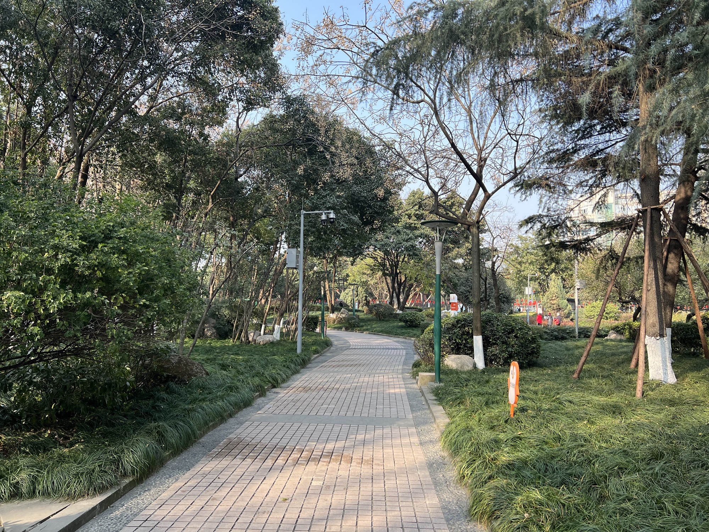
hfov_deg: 67.3
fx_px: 533
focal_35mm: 26
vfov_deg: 53.1
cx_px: 354
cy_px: 266
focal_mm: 5.7
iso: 50
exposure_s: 1/611
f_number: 1.5
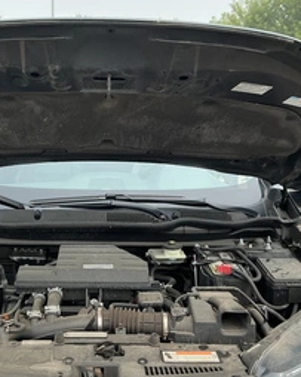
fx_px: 479
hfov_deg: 34.6
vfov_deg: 42.9
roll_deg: -2.6
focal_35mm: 43
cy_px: 197
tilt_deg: -11.9
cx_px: 107
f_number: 1.8
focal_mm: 3
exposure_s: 1/650
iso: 25
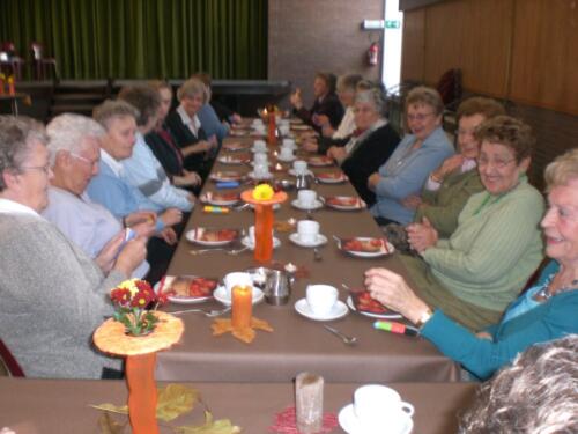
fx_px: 635
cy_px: 217
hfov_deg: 49.0
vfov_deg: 37.7
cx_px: 289
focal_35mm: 38
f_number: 3.1
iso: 200
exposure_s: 1/60
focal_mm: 6.3
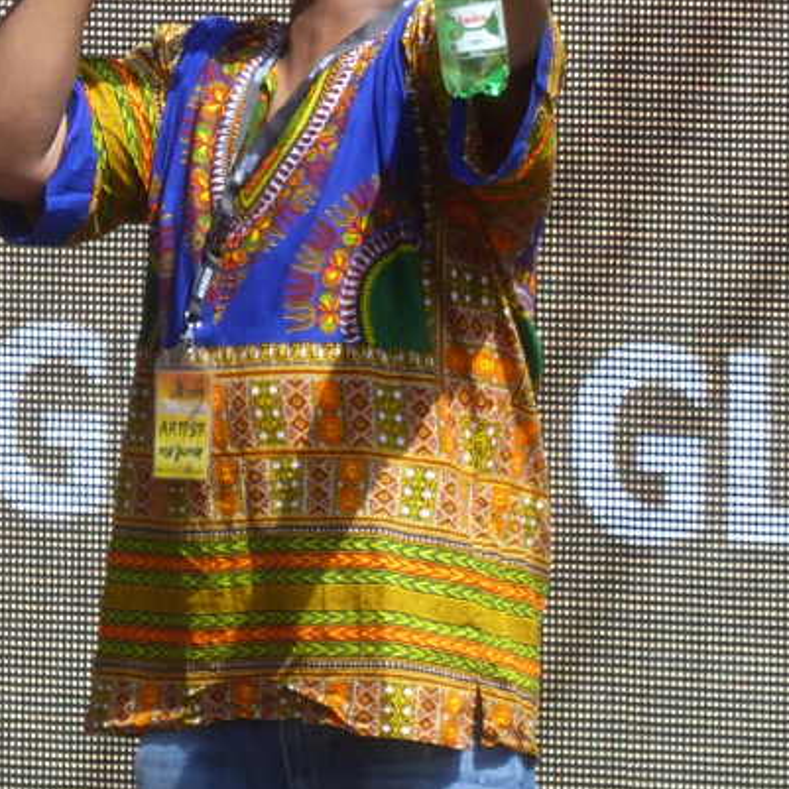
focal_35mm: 760
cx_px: 228
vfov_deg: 2.3
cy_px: 618
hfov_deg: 2.3
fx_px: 19598
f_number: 7.1
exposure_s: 1/160
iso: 100
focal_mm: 62.1
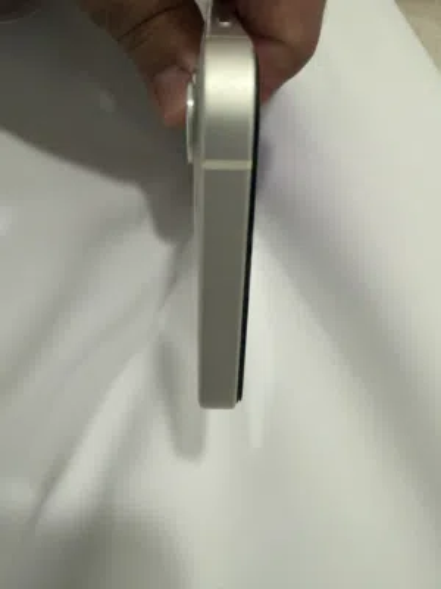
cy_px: 294
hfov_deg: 53.1
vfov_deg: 67.3
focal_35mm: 26
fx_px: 442
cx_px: 220
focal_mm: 2.22
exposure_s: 1/50
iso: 640
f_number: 2.2
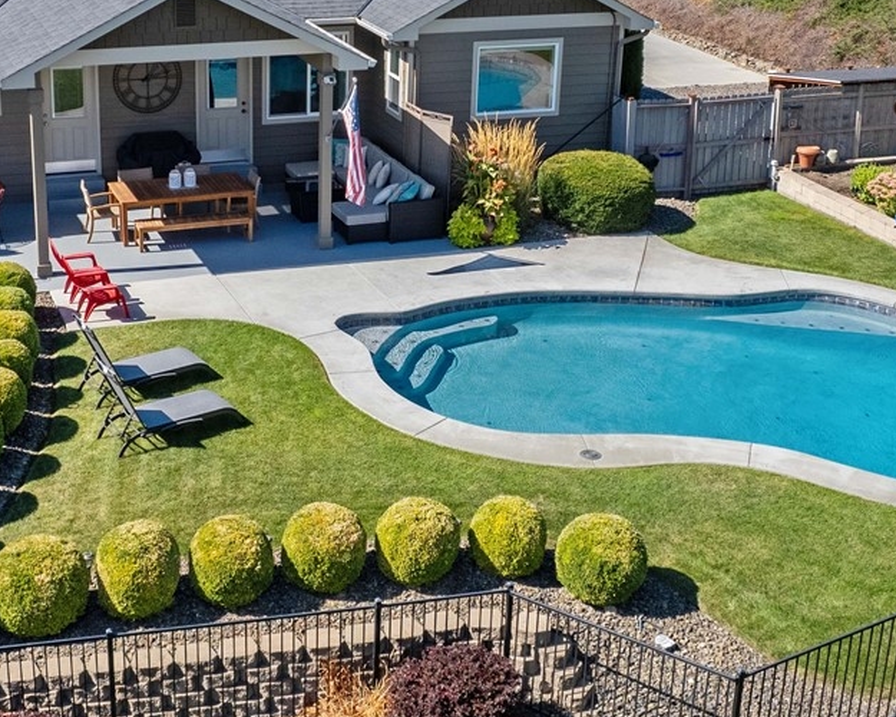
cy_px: 275
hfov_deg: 33.5
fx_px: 1485
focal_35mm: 56
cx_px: 389
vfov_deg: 27.1
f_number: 2.8
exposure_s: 1/1600
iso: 130
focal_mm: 8.38
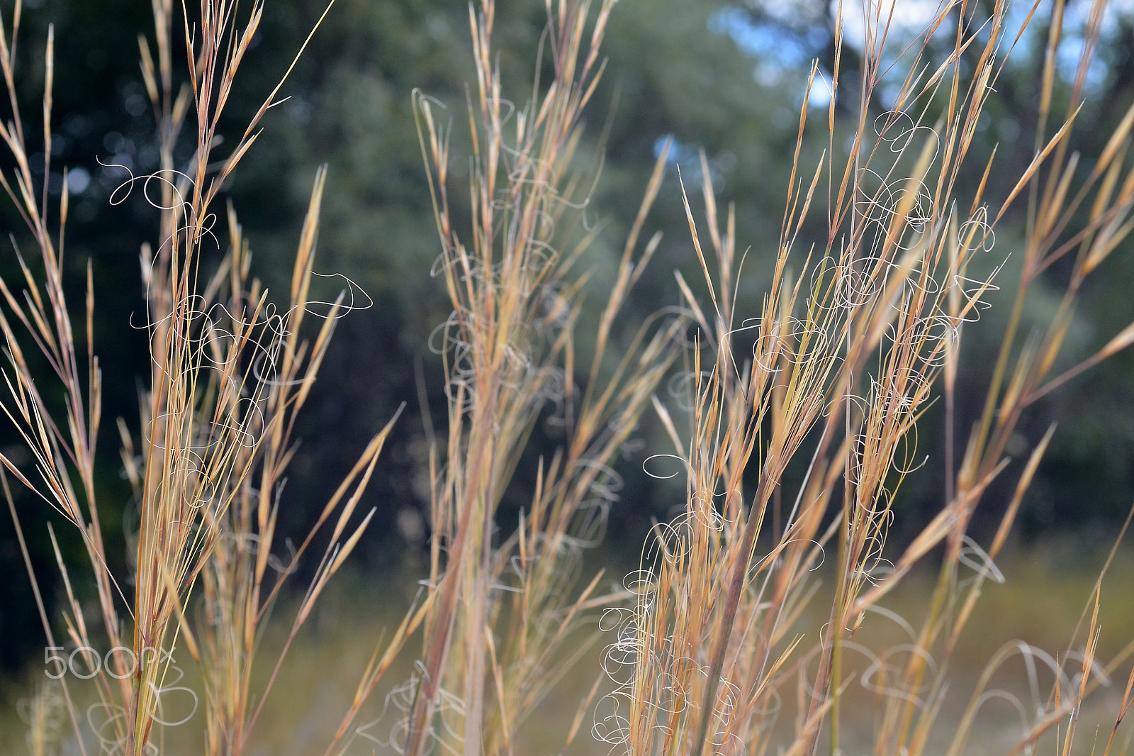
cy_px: 378
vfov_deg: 18.2
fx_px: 2362
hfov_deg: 27.0
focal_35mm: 75
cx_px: 567
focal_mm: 50
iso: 400
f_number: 8
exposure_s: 1/320
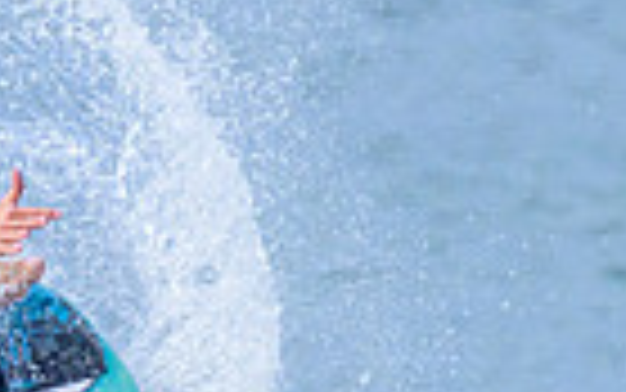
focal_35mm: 4668
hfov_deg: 0.5
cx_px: -82
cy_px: 435
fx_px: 79671
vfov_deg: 0.3
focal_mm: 800
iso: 1250
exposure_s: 1/2000
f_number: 11
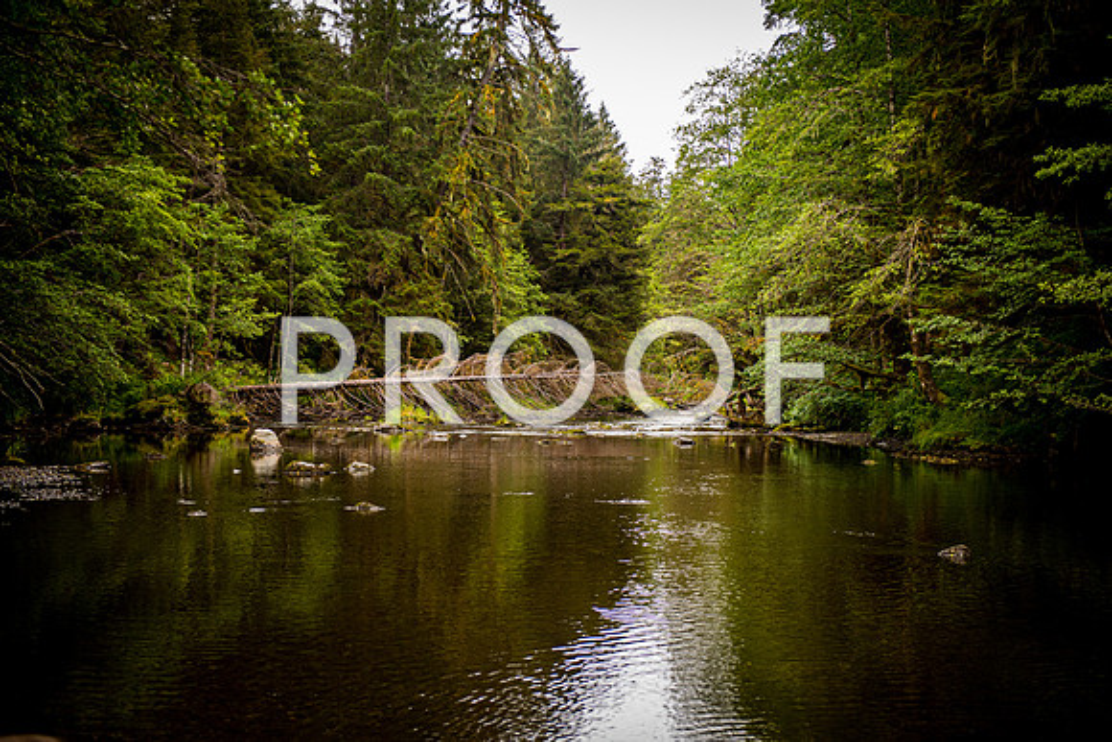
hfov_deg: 35.6
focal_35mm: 56
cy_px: 371
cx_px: 556
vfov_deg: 24.2
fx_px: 1730
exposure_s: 1/250
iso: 400
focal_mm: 56
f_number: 2.8
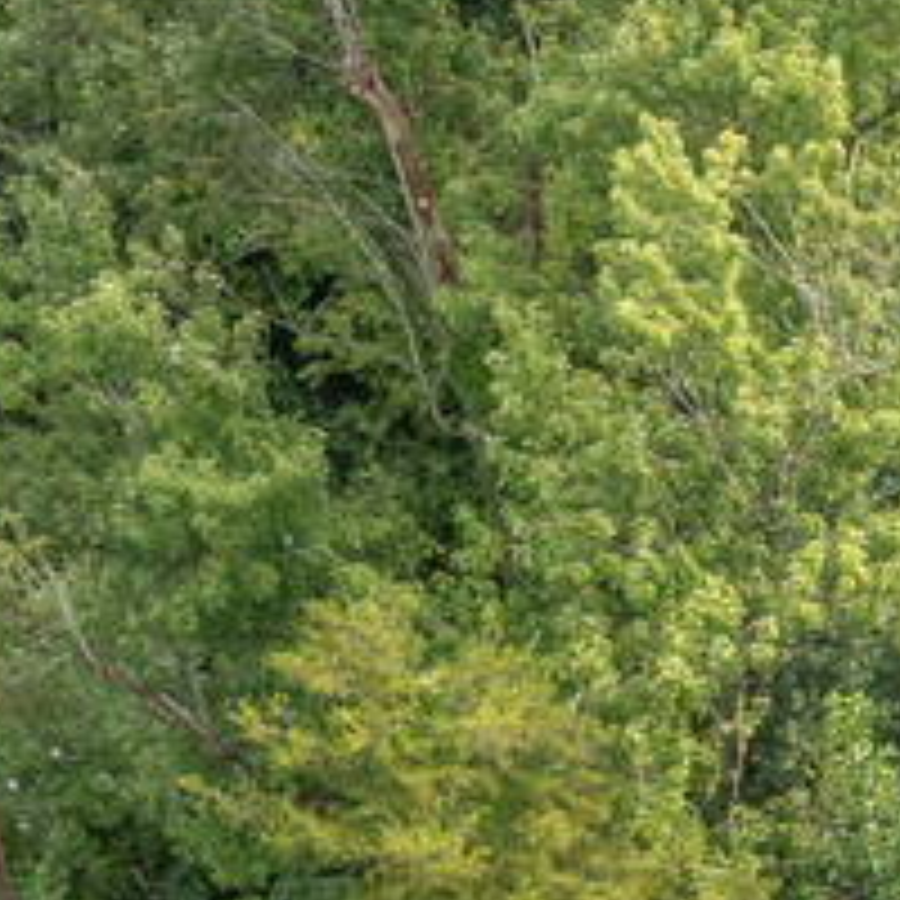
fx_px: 4206
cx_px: 2200
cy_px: 331
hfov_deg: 10.4
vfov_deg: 12.2
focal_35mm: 143
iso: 100
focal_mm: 10.26
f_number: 9
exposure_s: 1/40
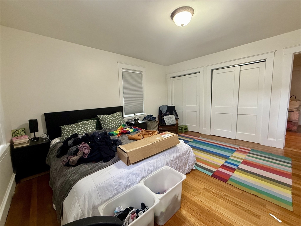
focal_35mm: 14
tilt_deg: -5.8
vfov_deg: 85.7
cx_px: 150
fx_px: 122
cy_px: 113
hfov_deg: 102.1
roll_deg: +1.6
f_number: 2.2
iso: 400
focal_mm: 2.22
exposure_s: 1/60
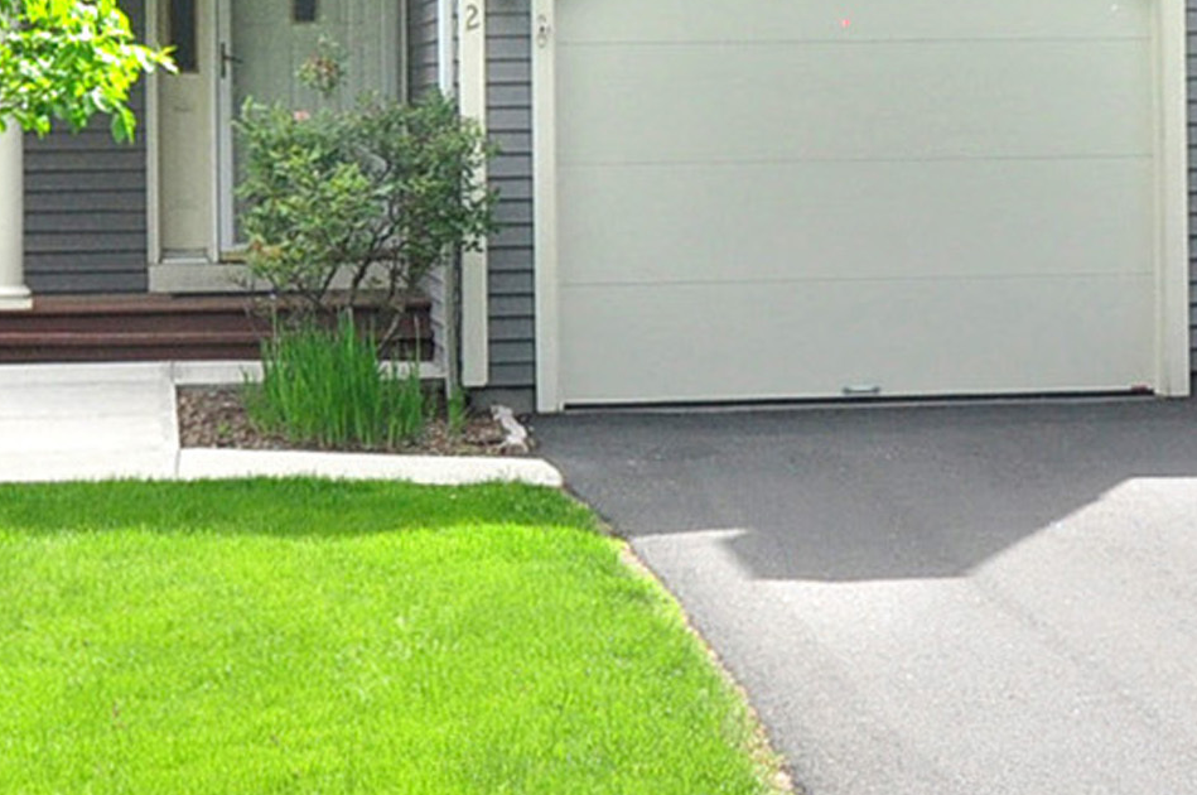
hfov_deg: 18.5
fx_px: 3652
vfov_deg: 12.1
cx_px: 872
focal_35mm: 110
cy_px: -154
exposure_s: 1/400
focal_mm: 24
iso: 320
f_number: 8
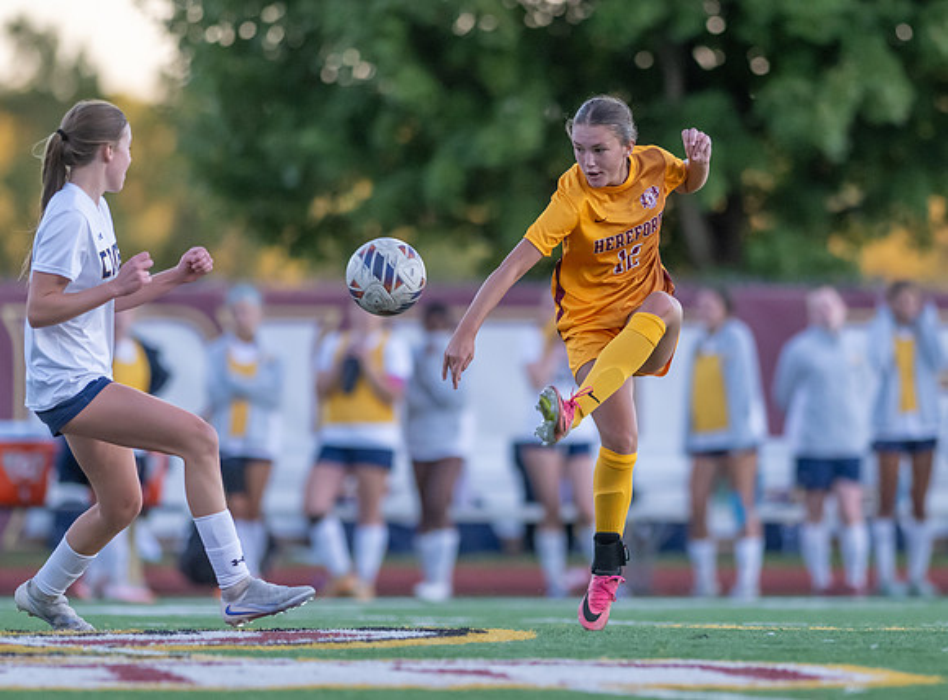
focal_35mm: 489
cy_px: 368
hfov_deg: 4.1
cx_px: 579
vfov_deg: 3.0
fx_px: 13326
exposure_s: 1/1600
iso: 1800
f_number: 2.8
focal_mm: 300
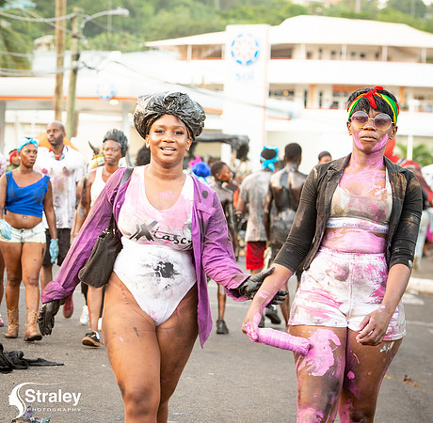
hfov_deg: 13.4
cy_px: 203
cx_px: 103
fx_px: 1834
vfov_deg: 13.2
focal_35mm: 131
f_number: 5
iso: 1250
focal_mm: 100
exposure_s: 1/200
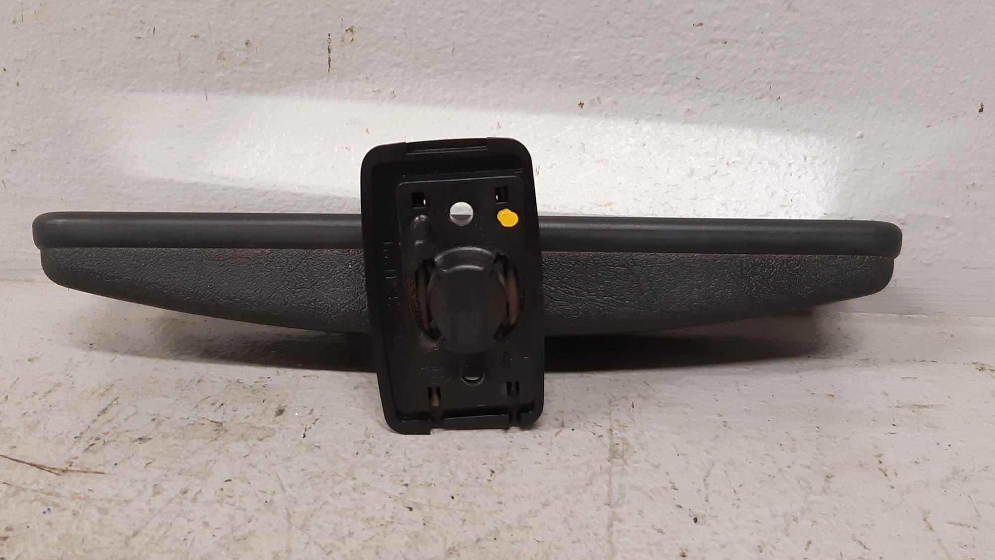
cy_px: 287
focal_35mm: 29
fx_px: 765
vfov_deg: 40.2
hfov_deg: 66.1
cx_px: 494
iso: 200
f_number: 1.7
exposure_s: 1/50
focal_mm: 3.93
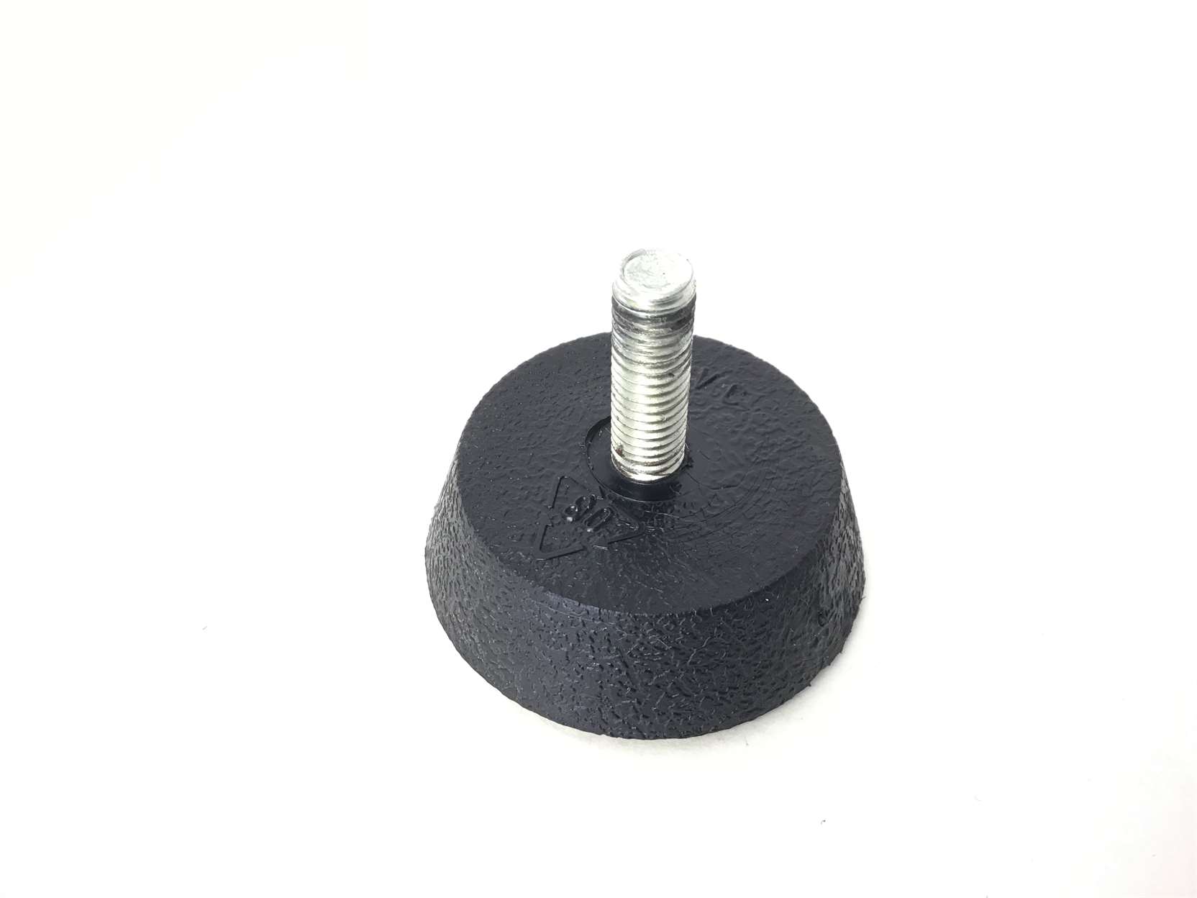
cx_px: 598
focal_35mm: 31
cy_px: 449
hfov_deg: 58.4
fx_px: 1072
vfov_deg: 45.4
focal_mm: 3.3
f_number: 2.4
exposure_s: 1/30
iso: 64
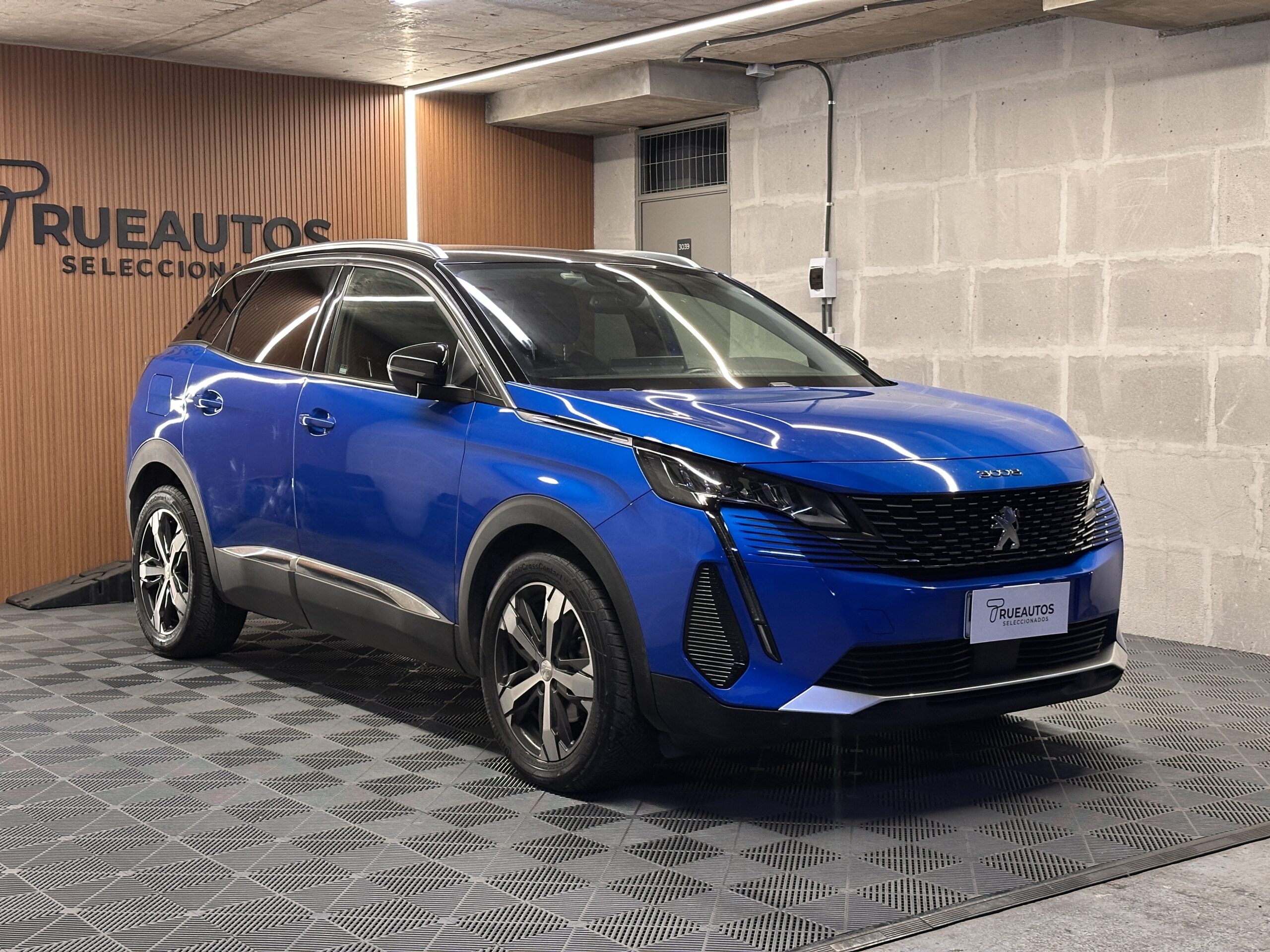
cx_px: 635
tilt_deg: -3.4
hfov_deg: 39.7
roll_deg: +0.4
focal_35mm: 48
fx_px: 1761
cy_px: 476
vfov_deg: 30.3
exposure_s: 1/50
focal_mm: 6.86
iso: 200
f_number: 1.78
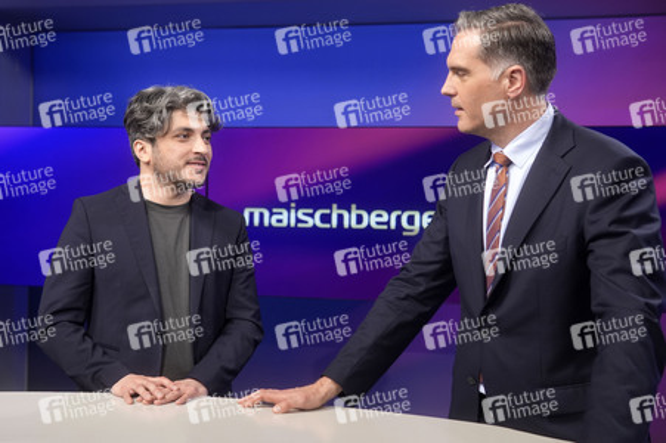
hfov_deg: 43.6
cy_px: 222
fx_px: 832
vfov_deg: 29.8
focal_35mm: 45
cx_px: 333
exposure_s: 1/160
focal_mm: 30
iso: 640
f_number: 2.2
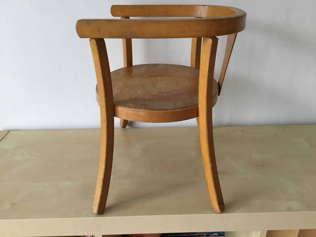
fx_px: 283
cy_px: 118
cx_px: 158
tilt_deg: -25.3
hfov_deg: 58.4
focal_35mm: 31
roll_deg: +0.9
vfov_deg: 45.4
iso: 250
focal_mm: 3.3
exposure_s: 1/33
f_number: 2.4
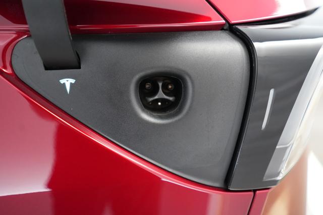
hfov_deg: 65.5
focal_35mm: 28
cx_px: 162
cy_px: 108
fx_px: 251
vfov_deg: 46.4
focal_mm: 28
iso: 8000
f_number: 2.8
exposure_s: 1/250
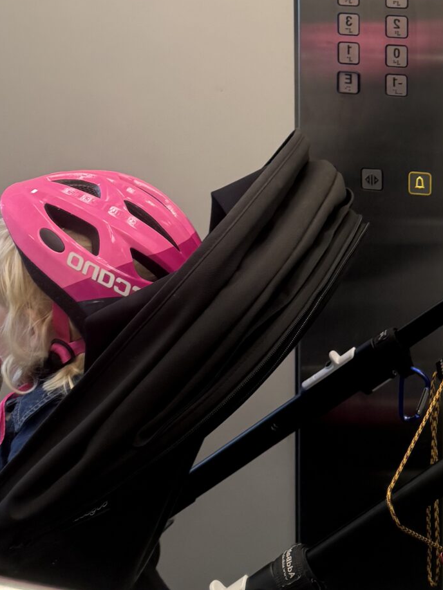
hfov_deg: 21.3
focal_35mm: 67
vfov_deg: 27.3
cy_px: 1
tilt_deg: -7.5
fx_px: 1143
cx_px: 431
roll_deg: -1.6
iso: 125
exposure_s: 1/50
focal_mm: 6.76
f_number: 1.78
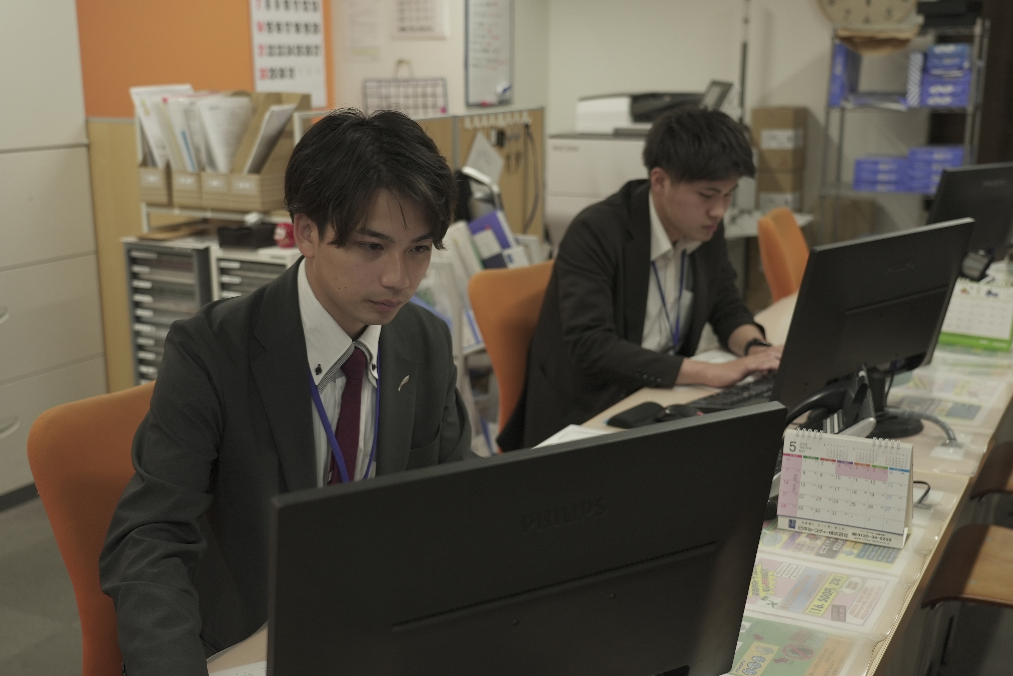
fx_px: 1154
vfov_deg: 32.7
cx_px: 506
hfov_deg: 47.4
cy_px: 338
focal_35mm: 41
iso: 640
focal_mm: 41
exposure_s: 1/100
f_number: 4
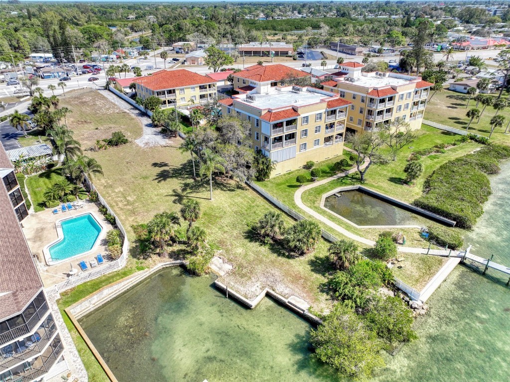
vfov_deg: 56.8
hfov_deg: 71.6
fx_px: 354
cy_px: 191
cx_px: 255
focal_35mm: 24
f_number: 2.8
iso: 100
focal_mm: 12.3
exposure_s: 1/2000
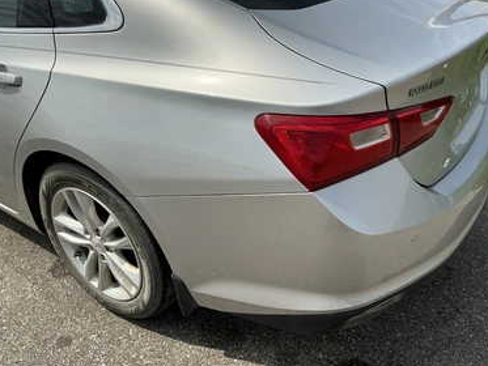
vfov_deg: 46.8
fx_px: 423
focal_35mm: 30
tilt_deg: -32.2
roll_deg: +1.2
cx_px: 243
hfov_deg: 59.9
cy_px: 191
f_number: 1.8
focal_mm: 3
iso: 25
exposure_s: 1/3788
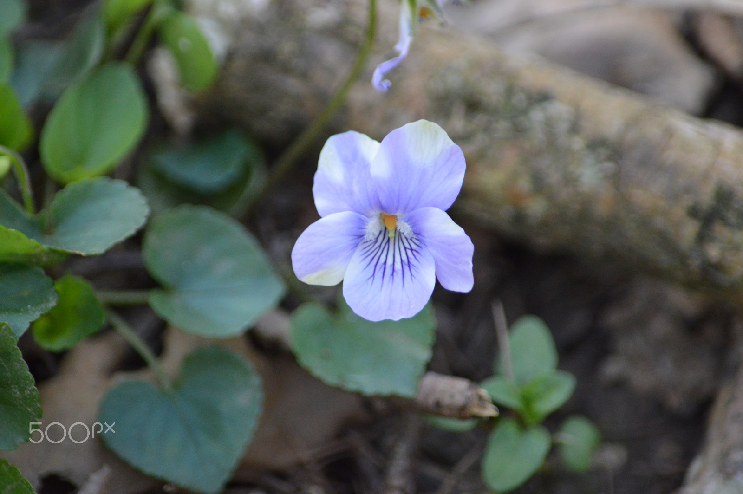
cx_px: 372
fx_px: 9280
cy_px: 247
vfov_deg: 3.0
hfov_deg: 4.6
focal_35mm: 450
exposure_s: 1/500
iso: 1800
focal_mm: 300
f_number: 5.6
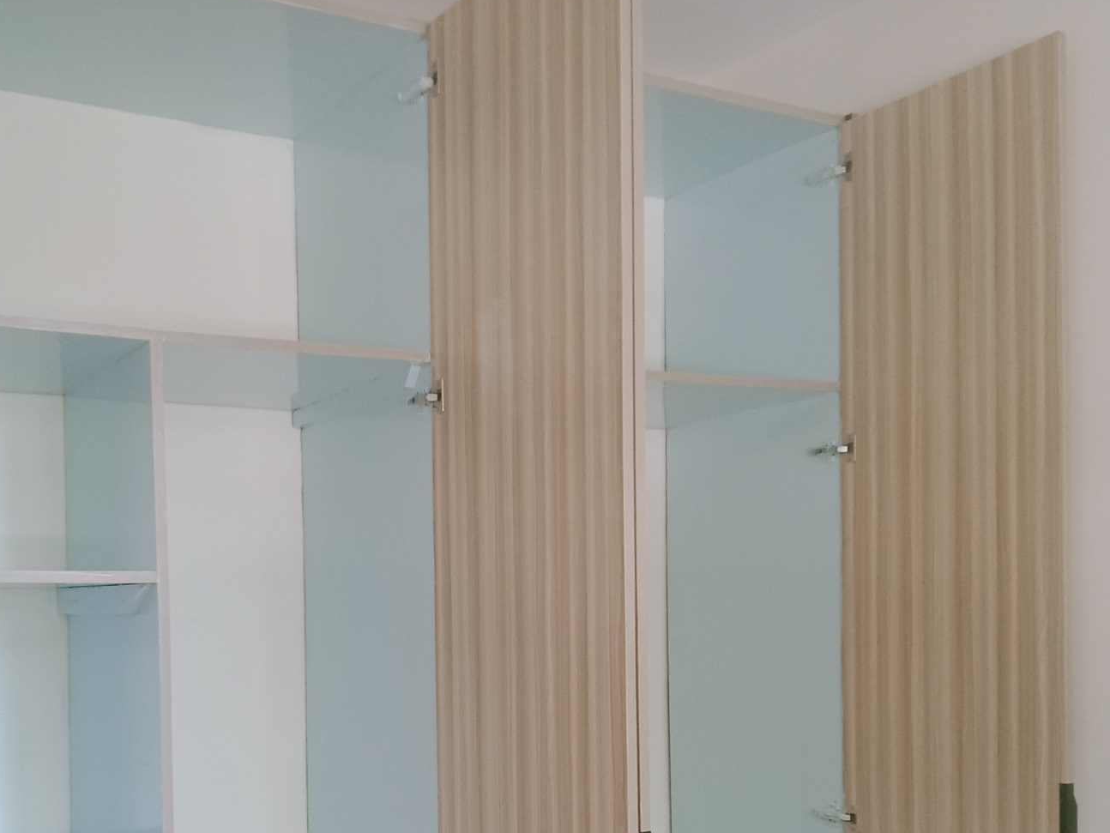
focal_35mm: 45
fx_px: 1443
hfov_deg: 41.6
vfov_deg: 31.4
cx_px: 389
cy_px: 658
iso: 522
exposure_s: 1/33.3
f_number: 2.2
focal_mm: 3.37
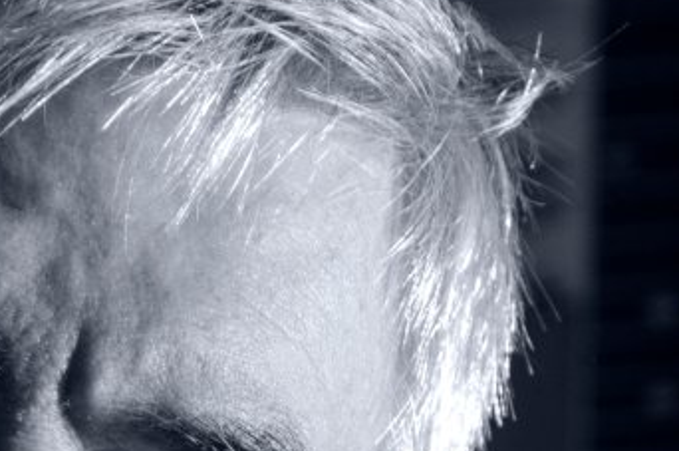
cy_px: 537
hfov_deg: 6.0
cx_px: 340
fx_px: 6437
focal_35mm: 342
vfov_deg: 4.0
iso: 400
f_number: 5
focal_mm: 65
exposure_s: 1/60
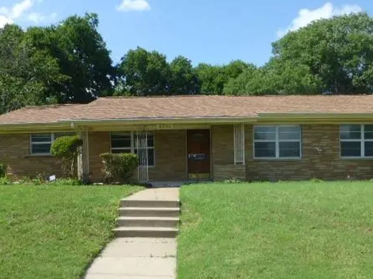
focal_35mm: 34
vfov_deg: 41.4
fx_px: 366
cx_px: 201
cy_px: 177
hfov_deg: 53.9
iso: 100
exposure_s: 1/640
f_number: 4
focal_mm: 4.3
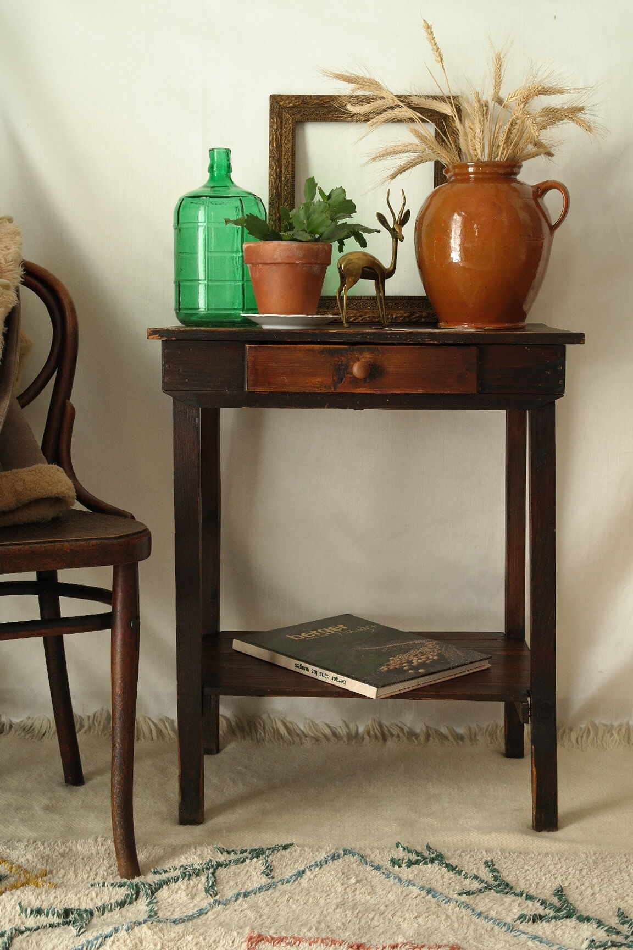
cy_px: 475
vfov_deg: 40.3
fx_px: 1292
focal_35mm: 49
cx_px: 316
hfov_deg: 27.5
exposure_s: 1/30
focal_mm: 32
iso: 400
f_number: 5.6
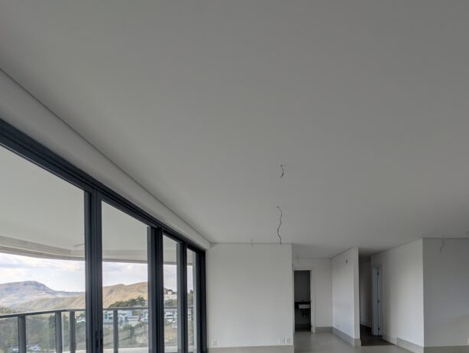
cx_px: 300
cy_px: 289
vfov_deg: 60.2
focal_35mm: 20
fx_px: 272
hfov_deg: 79.7
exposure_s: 1/1555
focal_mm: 2.02
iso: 41
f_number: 1.7
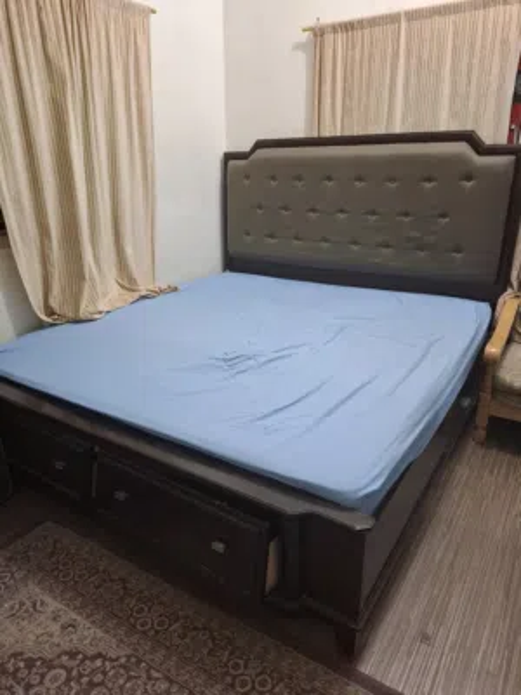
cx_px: 260
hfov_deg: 58.9
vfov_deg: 73.9
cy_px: 348
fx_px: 462
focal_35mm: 23
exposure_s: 1/33
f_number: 1.8
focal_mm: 5.54
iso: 400
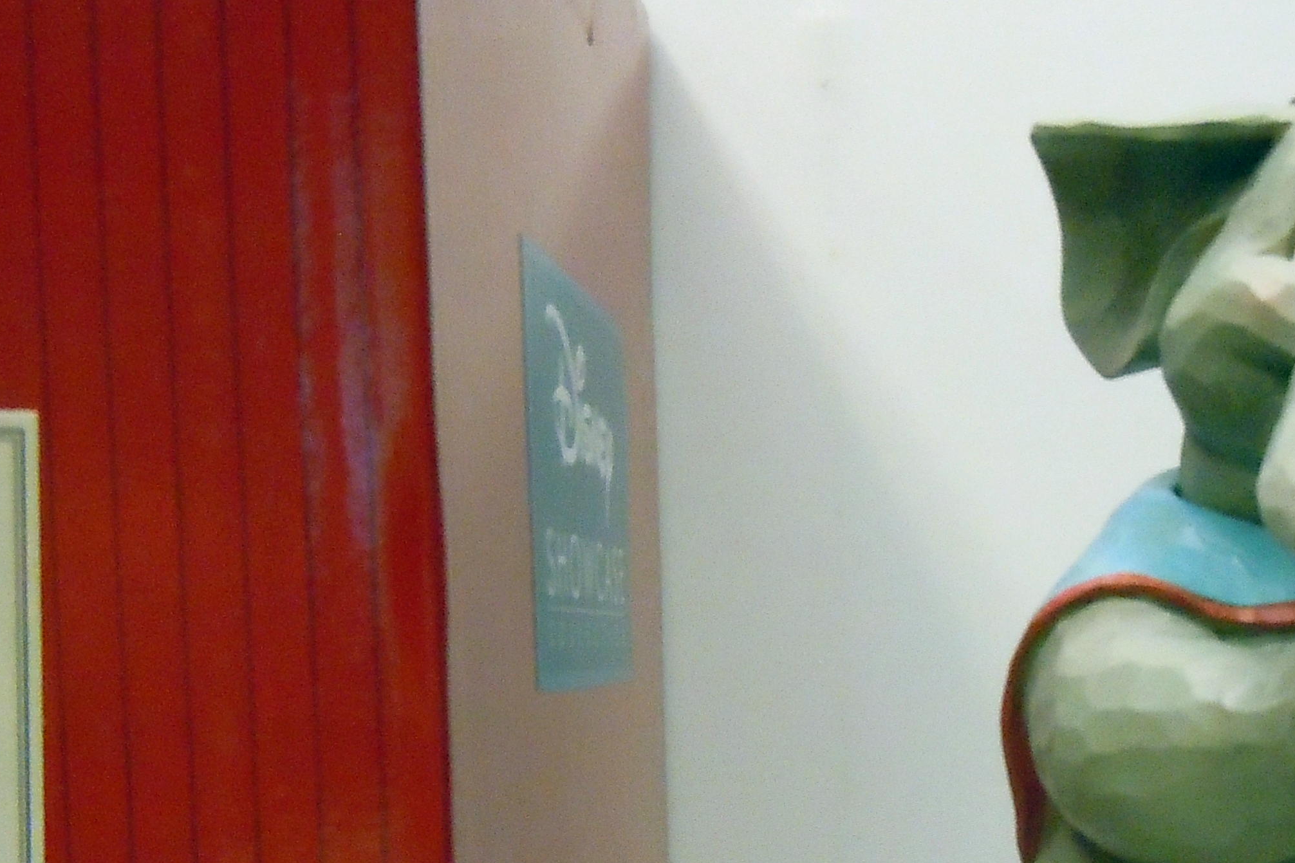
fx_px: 2410
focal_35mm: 67
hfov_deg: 30.1
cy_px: 857
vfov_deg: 19.7
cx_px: 722
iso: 800
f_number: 3.5
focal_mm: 5.4
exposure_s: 1/80
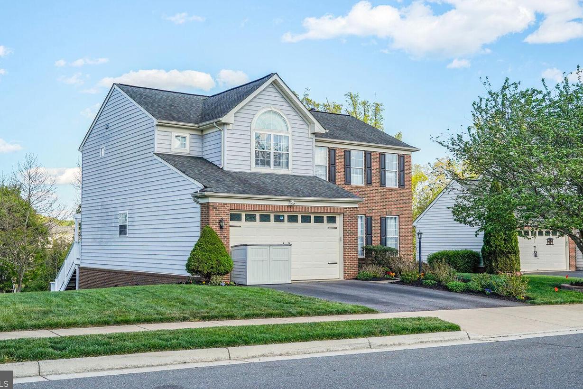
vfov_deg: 32.6
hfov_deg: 47.4
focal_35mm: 41
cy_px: 167
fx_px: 664
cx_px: 281
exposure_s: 1/1000
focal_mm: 35
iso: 800
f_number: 9
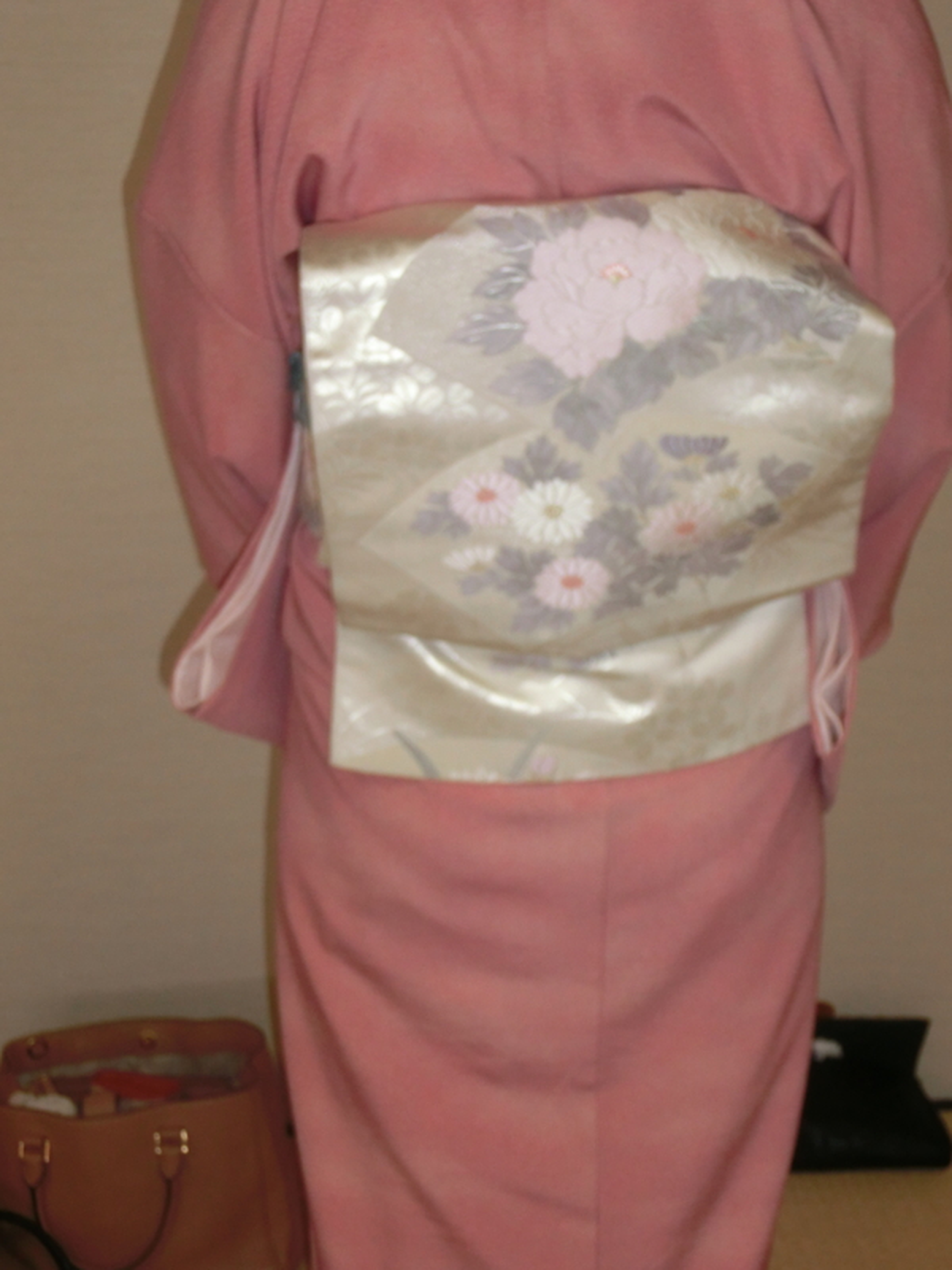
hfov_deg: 25.7
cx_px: 476
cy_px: 635
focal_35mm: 57
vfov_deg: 33.8
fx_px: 2090
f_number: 4.5
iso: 400
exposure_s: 1/50
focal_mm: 10.11
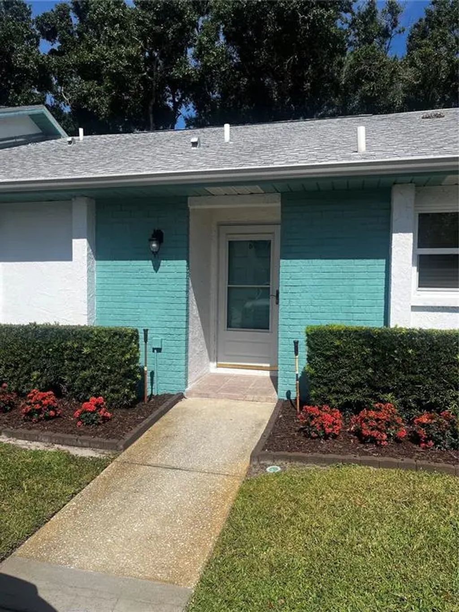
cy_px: 306
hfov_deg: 53.1
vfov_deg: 67.3
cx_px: 230
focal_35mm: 26
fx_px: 460
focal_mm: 5.1
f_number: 1.6
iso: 50
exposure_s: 1/5319
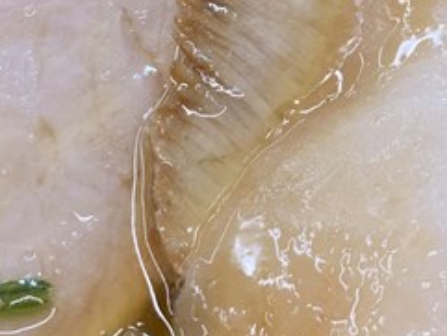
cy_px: 78
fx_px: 1537
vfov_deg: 12.4
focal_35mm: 119
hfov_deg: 16.5
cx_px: 219
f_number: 1.8
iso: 64
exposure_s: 1/50
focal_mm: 3.99
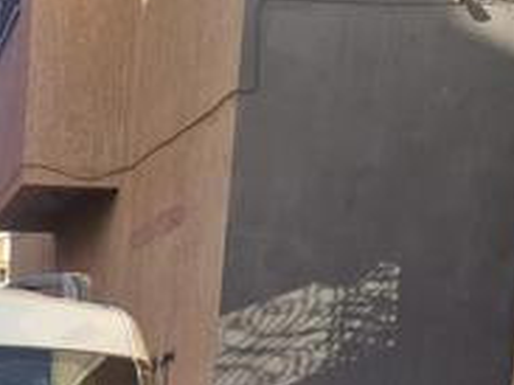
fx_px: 1217
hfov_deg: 22.3
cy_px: 639
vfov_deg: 15.9
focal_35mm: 82
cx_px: -76
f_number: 1.8
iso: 50
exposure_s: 1/454
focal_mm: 6.4
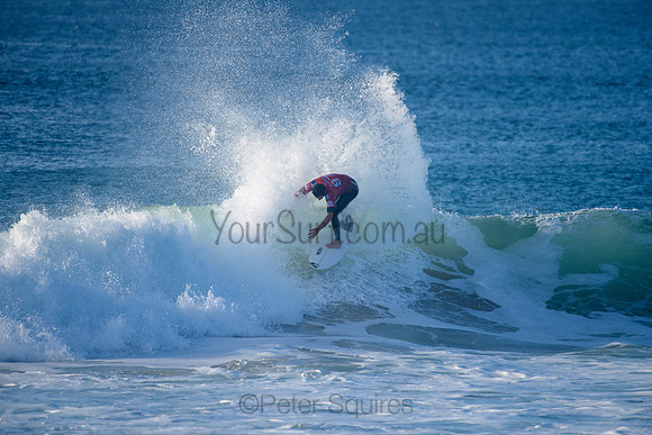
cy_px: 207
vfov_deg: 2.5
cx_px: 327
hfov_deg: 3.8
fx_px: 9776
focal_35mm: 540
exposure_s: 1/2000
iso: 400
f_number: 5.6
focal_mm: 500
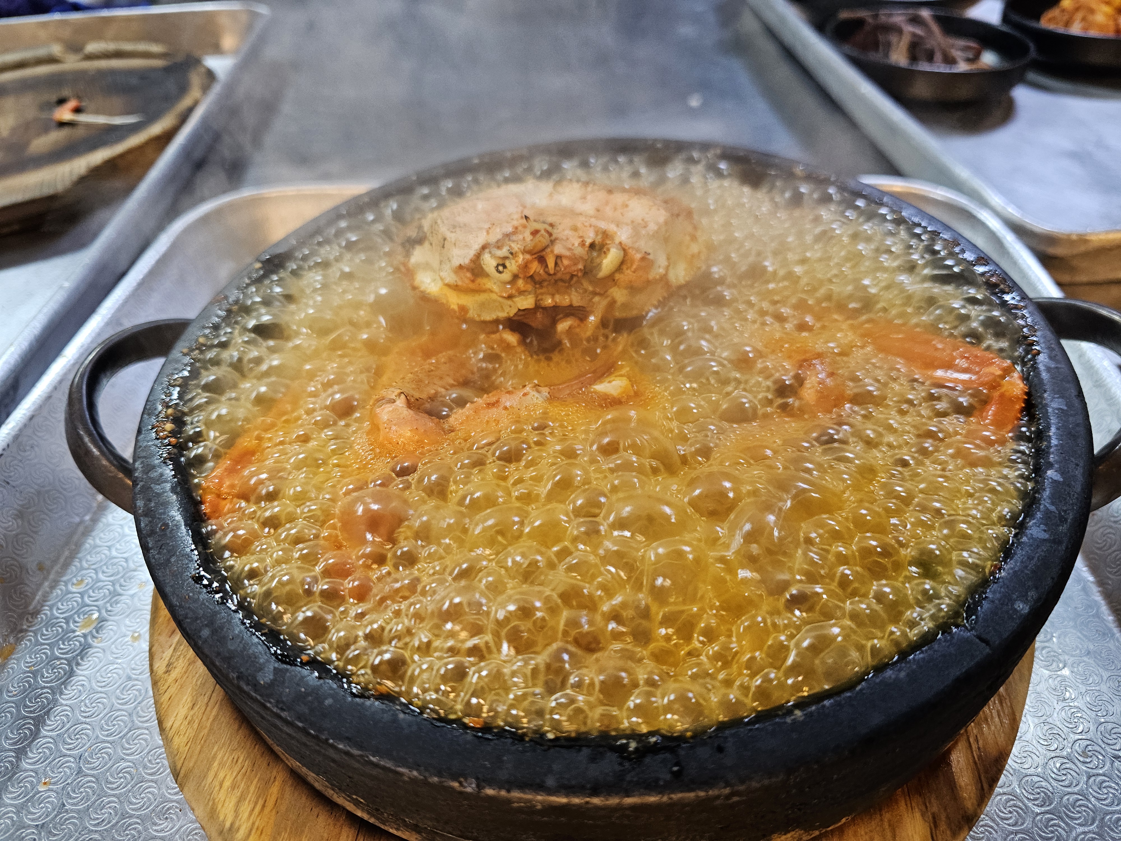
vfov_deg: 58.9
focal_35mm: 23
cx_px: 560
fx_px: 745
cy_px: 420
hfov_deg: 73.9
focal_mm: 6.3
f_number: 1.7
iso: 250
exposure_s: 1/120
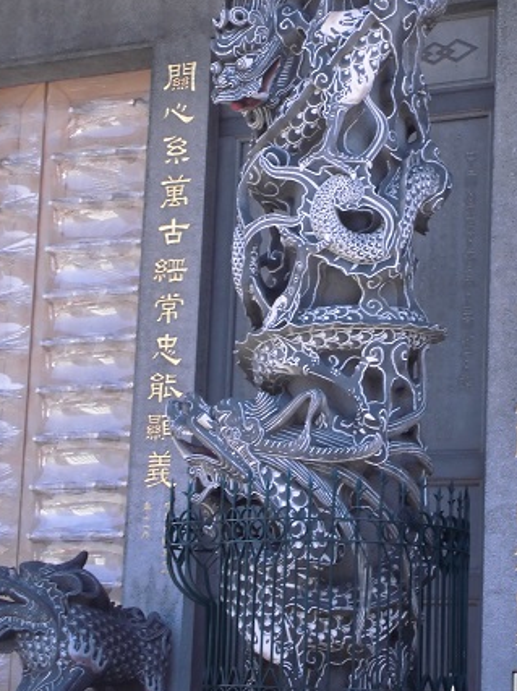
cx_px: 322
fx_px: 2292
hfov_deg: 12.9
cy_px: 290
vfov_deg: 17.1
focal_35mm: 115
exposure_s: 1/60
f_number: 6.3
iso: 100
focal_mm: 15.4
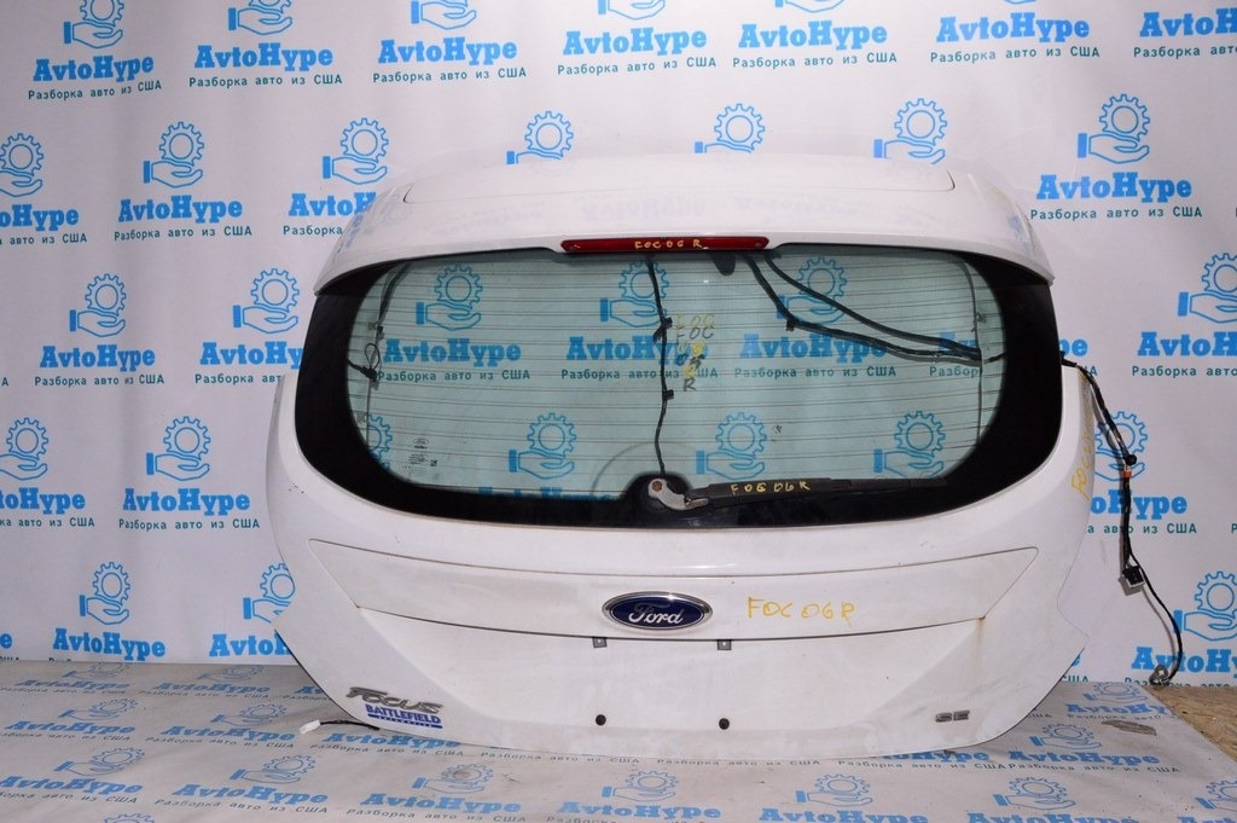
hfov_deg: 62.0
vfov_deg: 43.5
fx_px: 1030
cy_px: 412
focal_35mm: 30
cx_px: 618
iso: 1600
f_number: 8
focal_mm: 20
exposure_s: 1/200
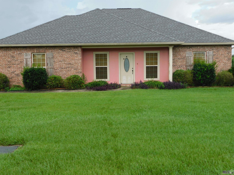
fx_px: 270
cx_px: 117
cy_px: 88
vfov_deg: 36.0
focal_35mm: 40
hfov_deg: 46.8
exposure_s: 1/250
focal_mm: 7.1
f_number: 3.6
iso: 125
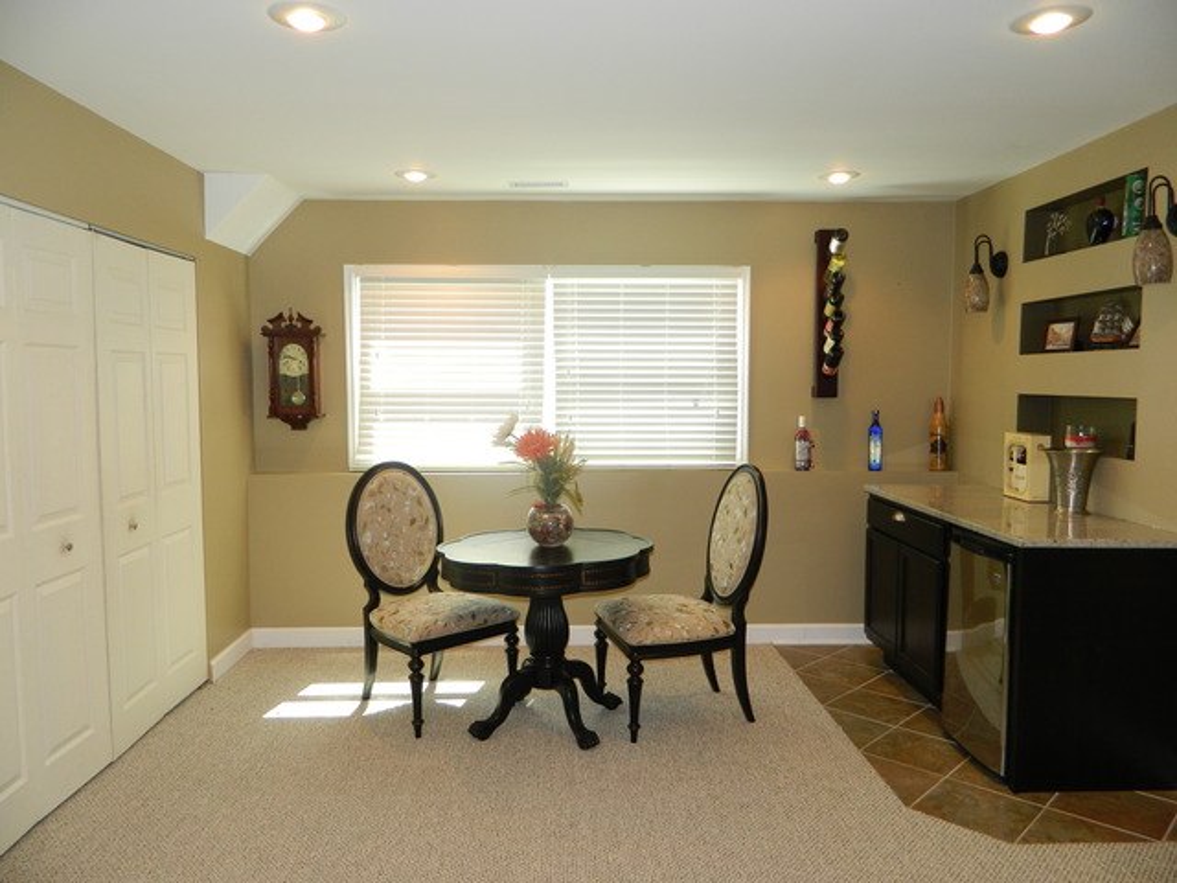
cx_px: 588
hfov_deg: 69.4
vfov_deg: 54.9
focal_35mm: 25
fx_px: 850
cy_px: 442
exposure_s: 1/30
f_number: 3.1
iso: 110
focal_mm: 4.5
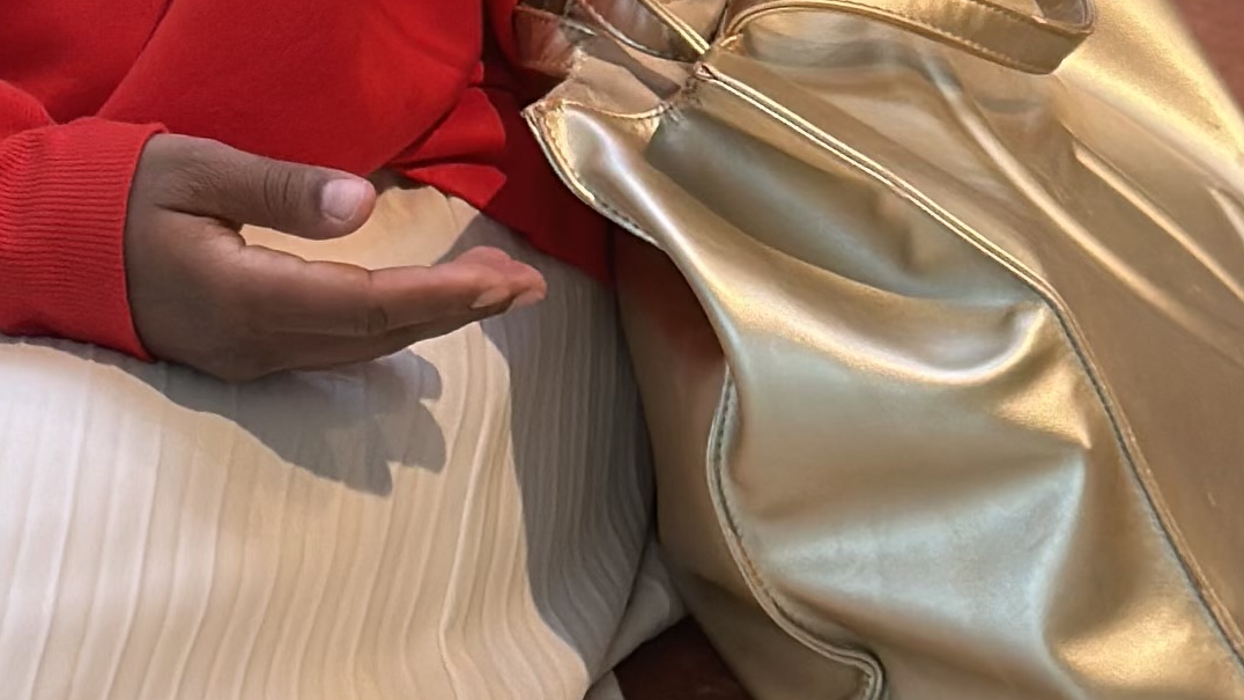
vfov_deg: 5.9
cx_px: 31
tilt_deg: -10.1
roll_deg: -0.5
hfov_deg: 10.9
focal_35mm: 196
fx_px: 6465
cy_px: -1051
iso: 125
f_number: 1.78
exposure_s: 1/120
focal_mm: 6.86
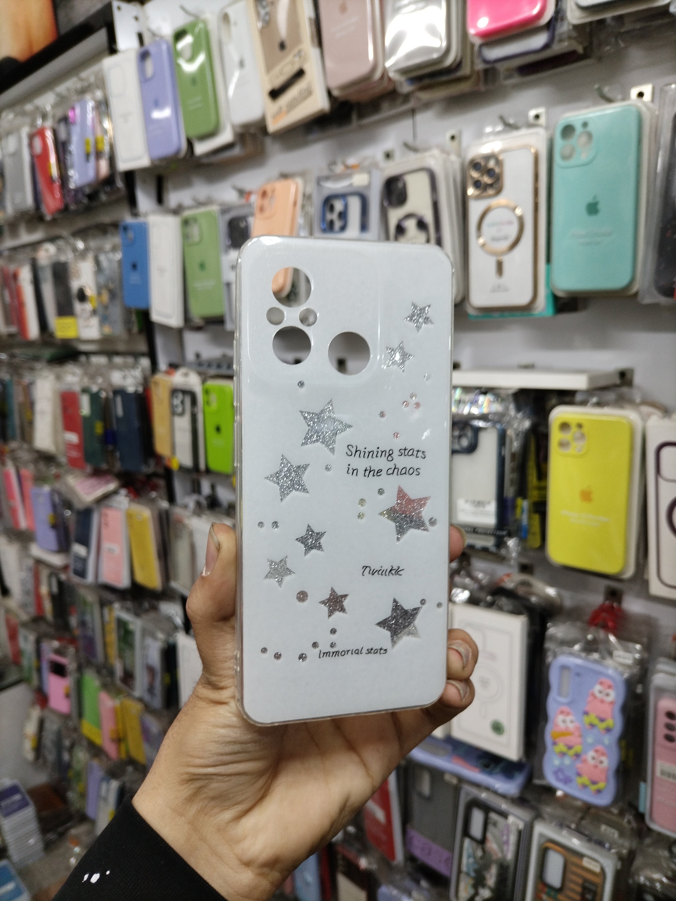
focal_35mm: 26
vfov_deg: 67.3
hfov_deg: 53.1
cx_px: 338
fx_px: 677
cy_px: 450
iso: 200
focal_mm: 4.7
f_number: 1.8
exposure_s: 1/50
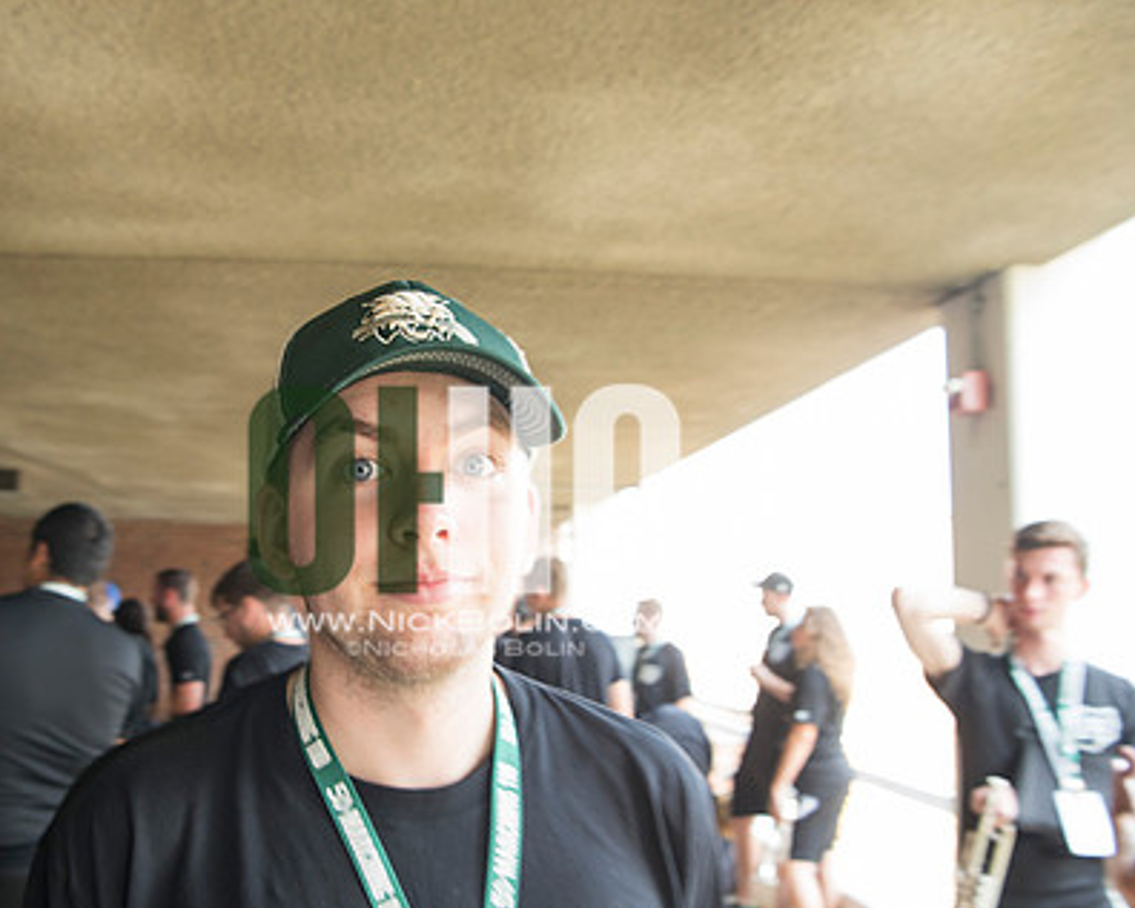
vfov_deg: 44.4
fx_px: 1109
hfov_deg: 53.9
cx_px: 464
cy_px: 520
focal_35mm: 33
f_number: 5
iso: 640
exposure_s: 1/60
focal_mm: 24
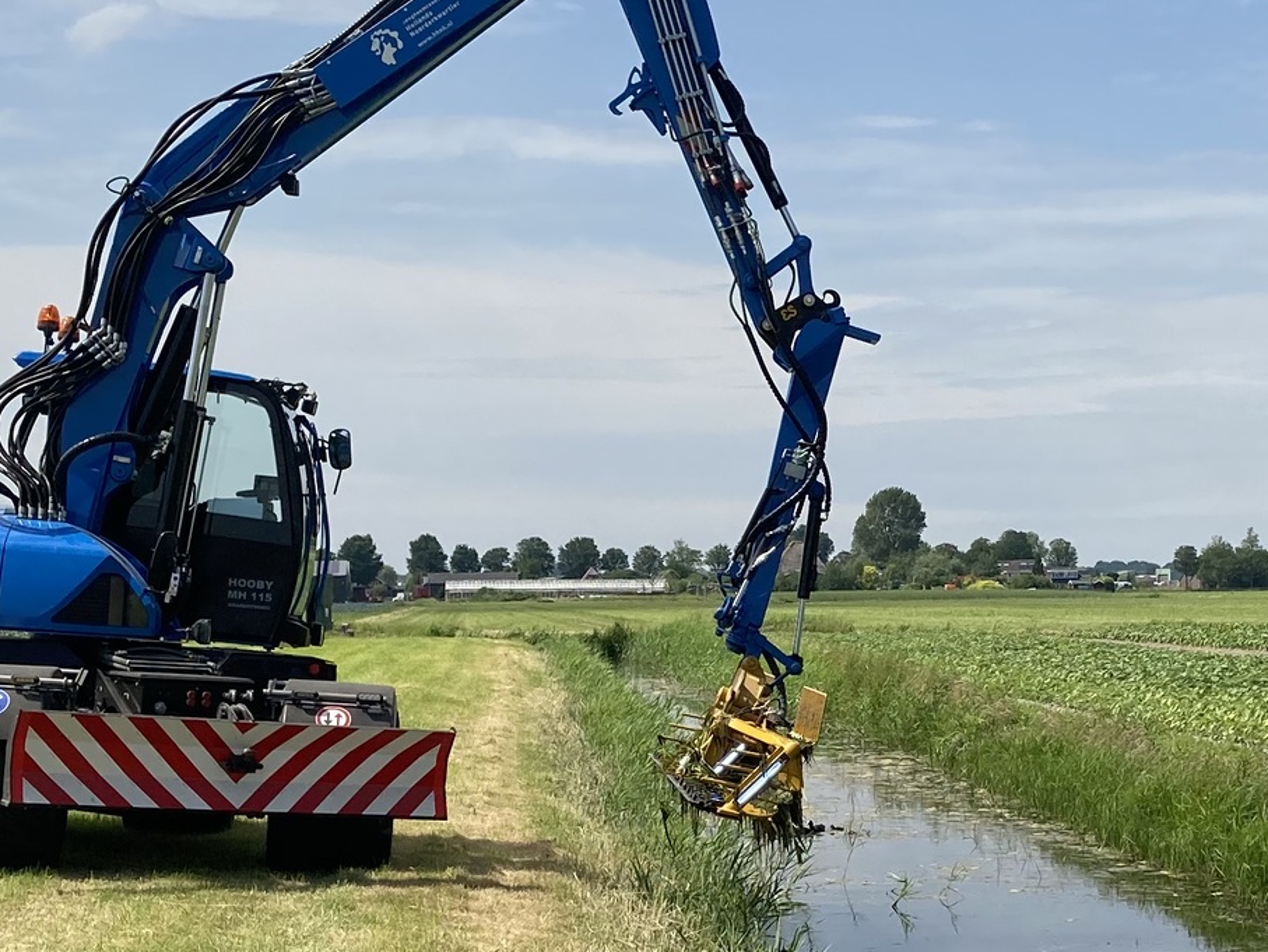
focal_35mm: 79
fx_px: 2895
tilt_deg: -1.5
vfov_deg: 18.5
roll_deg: +0.7
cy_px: 733
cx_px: 850
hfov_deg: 24.6
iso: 25
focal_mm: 3.99
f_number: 1.8
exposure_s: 1/3003
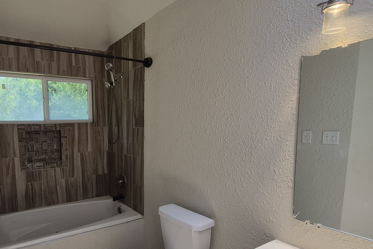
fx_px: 228
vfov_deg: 57.0
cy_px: 143
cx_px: 129
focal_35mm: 22
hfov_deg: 76.4
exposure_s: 1/164
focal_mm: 1.74
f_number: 2.2
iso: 40
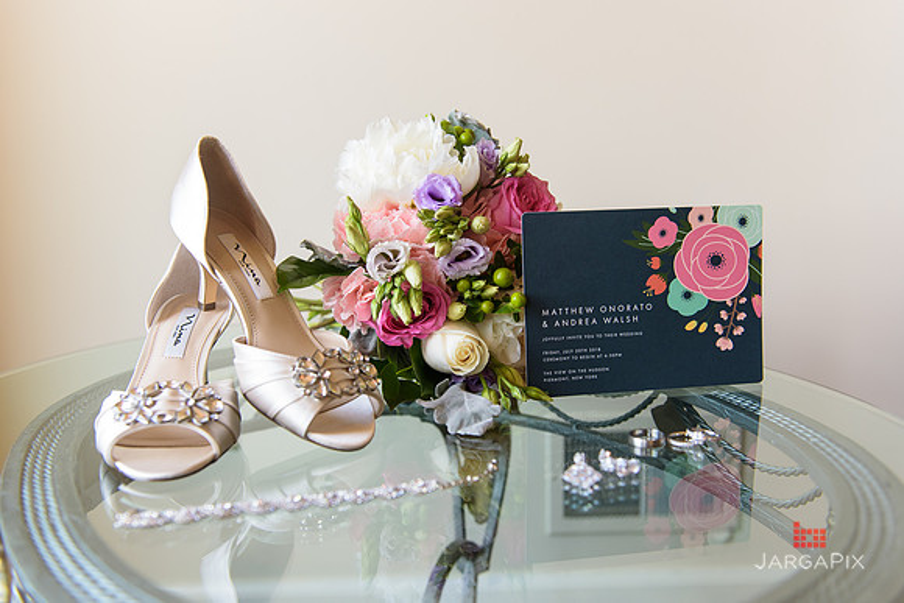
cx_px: 452
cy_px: 302
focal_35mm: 34
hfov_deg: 55.8
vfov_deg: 38.9
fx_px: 854
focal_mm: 34
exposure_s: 1/125
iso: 640
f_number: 3.2
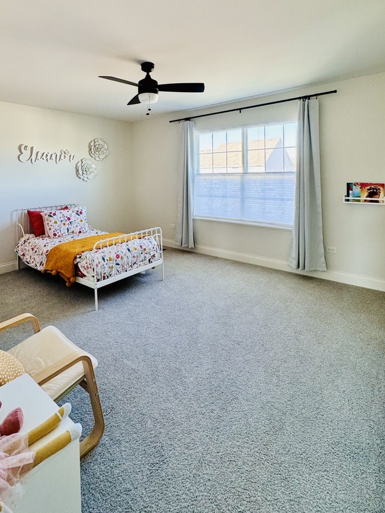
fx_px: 282
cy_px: 180
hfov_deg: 68.5
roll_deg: +1.9
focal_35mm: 19
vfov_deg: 82.4
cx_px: 171
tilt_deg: -0.4
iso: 160
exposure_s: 1/120
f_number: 2.2
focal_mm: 2.22
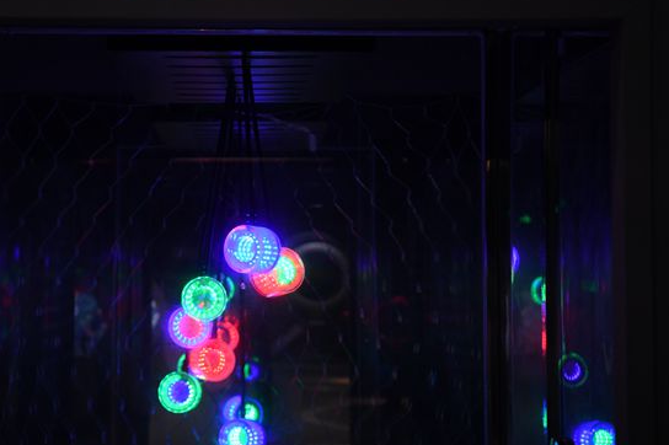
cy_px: 191
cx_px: 255
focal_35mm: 103
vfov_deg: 13.3
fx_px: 1913
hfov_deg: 19.8
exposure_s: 1/160
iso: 1600
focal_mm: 70
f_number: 2.8
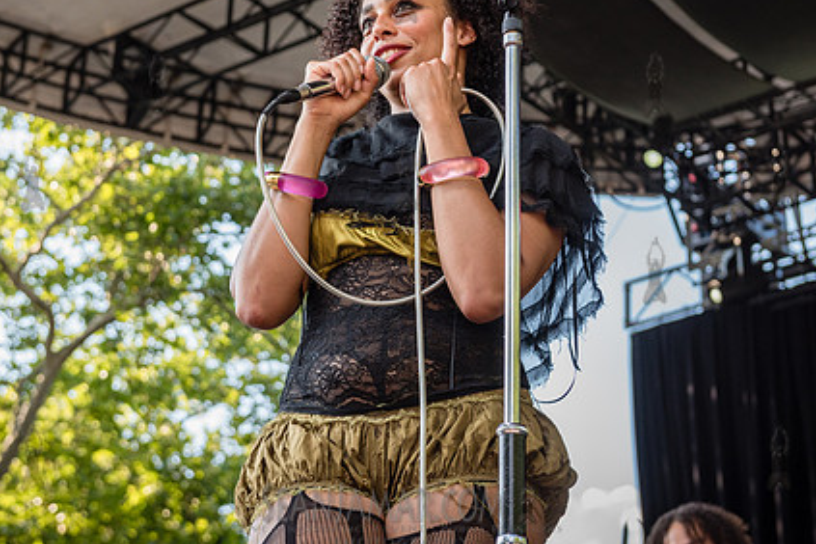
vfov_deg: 16.0
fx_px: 1927
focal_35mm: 85
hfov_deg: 23.9
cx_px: 405
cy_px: 177
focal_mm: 62
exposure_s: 1/400
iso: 400
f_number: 4.5
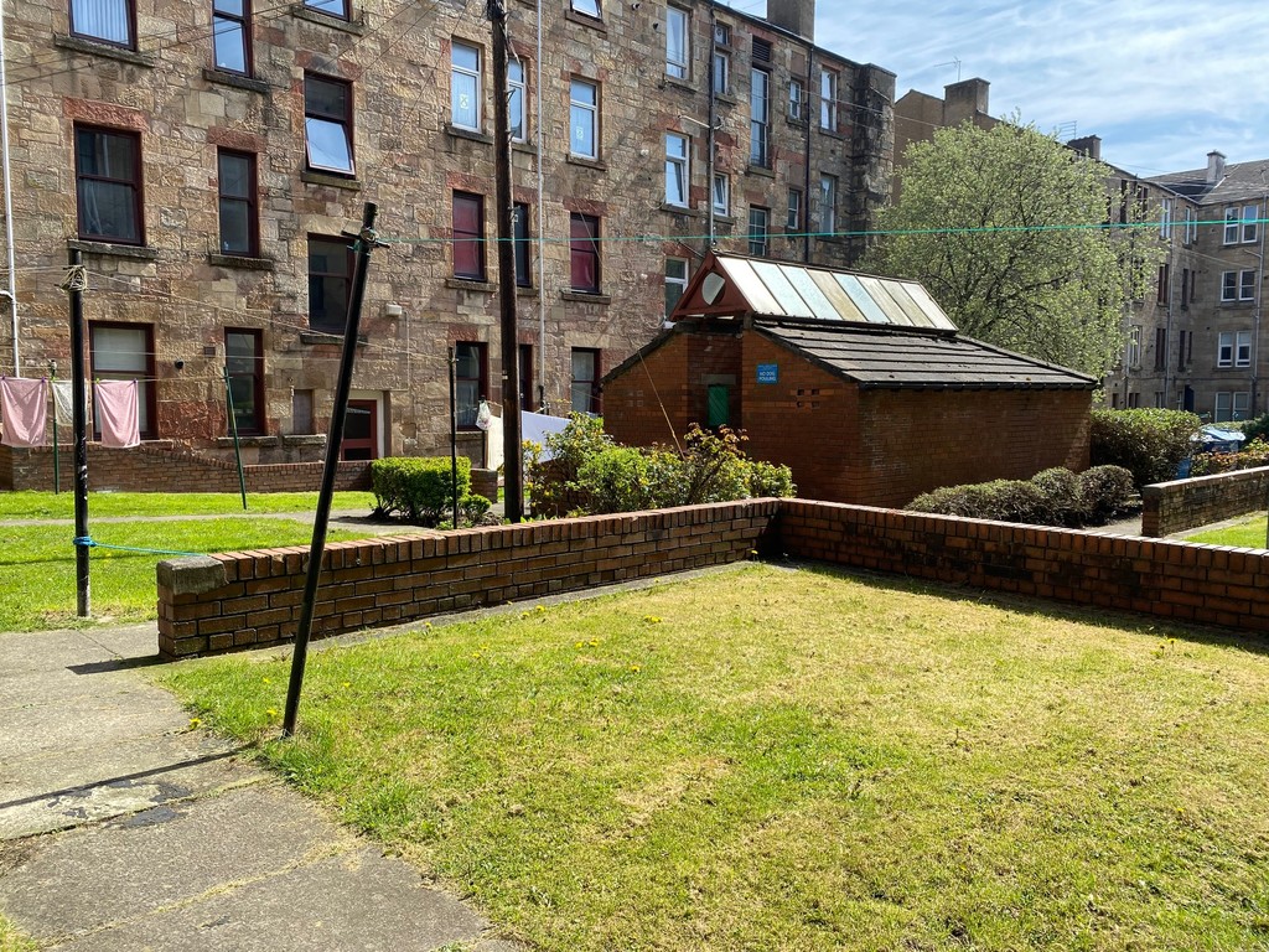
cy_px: 476
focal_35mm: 26
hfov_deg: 67.3
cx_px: 634
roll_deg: +0.1
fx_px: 953
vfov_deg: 53.1
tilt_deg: -4.8
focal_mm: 4.25
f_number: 1.8
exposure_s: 1/998
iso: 32
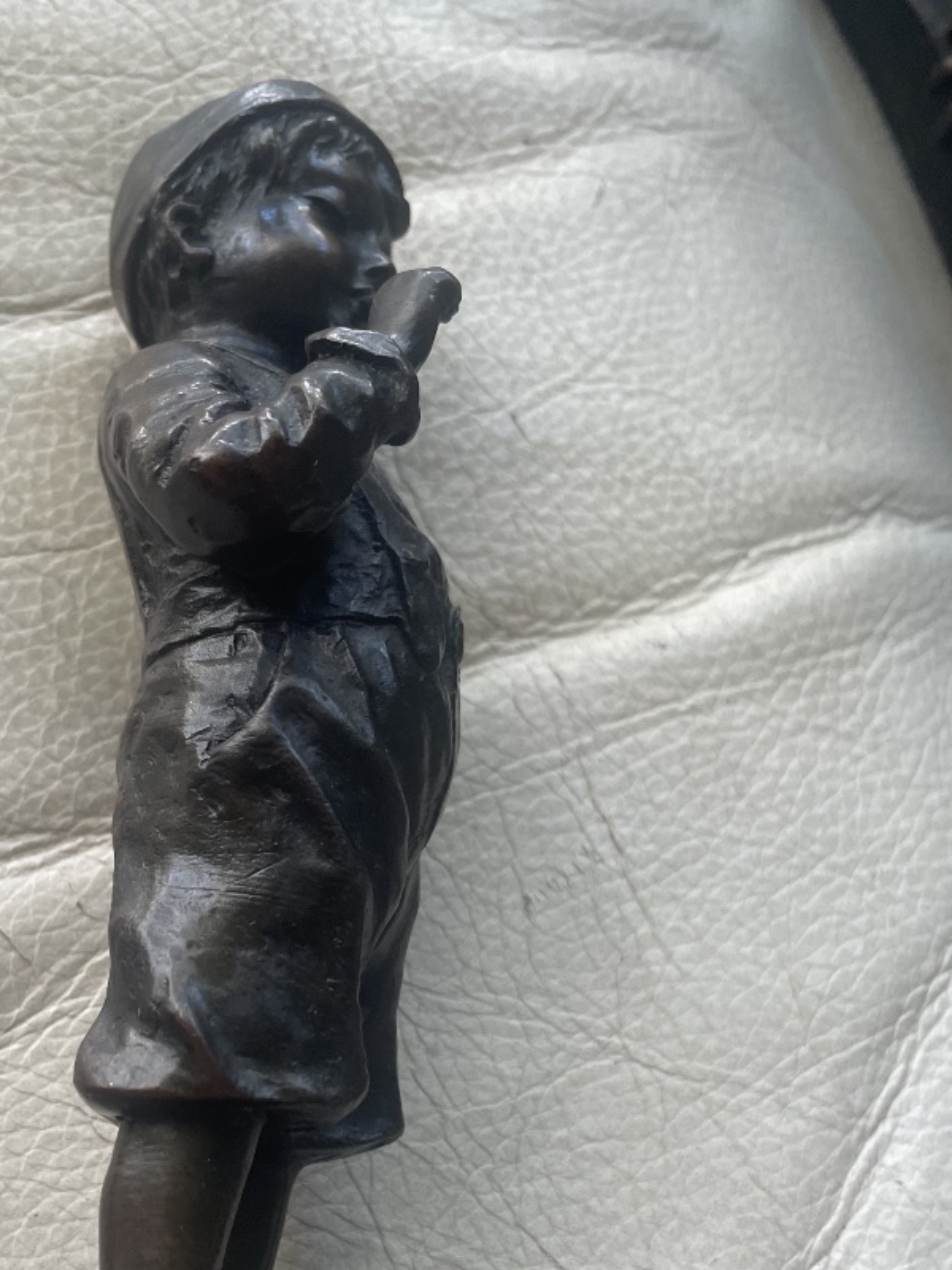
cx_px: 292
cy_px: 852
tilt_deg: -72.2
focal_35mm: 39
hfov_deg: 36.3
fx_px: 1430
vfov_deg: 47.1
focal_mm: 4.2
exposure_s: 1/121
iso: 125
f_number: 1.6
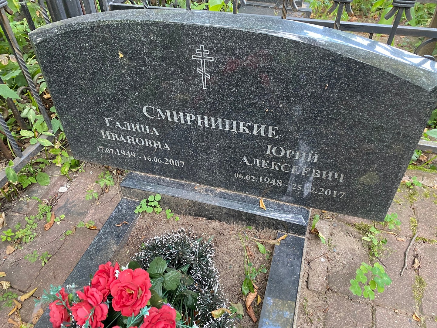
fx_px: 328
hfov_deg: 67.3
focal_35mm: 26
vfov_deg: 53.1
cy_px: 164
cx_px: 218
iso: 200
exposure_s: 1/60
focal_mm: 4.25
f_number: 1.8
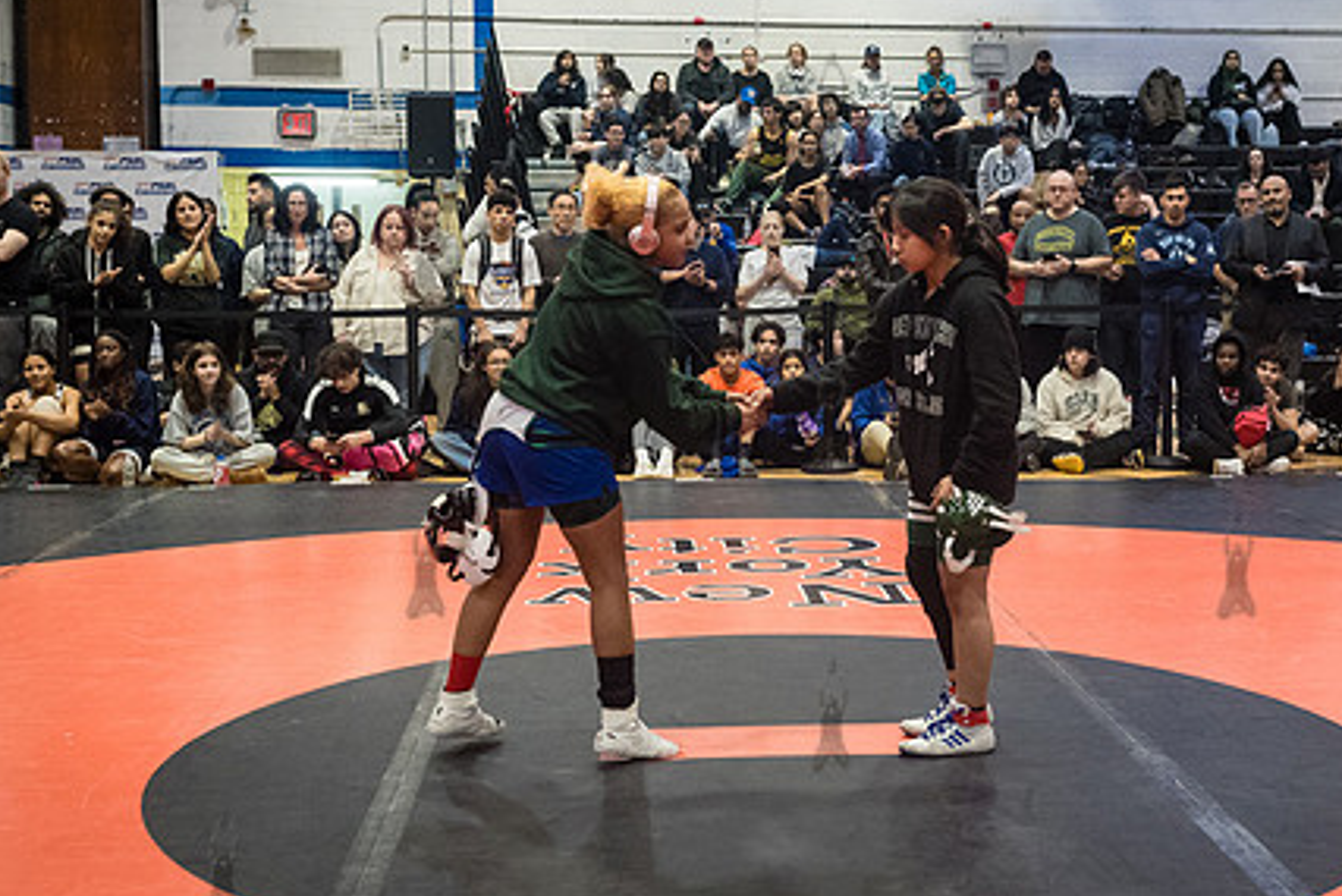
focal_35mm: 52
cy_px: 410
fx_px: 1939
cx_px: 830
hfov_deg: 38.0
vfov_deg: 26.0
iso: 6400
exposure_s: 1/400
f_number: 4
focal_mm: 35
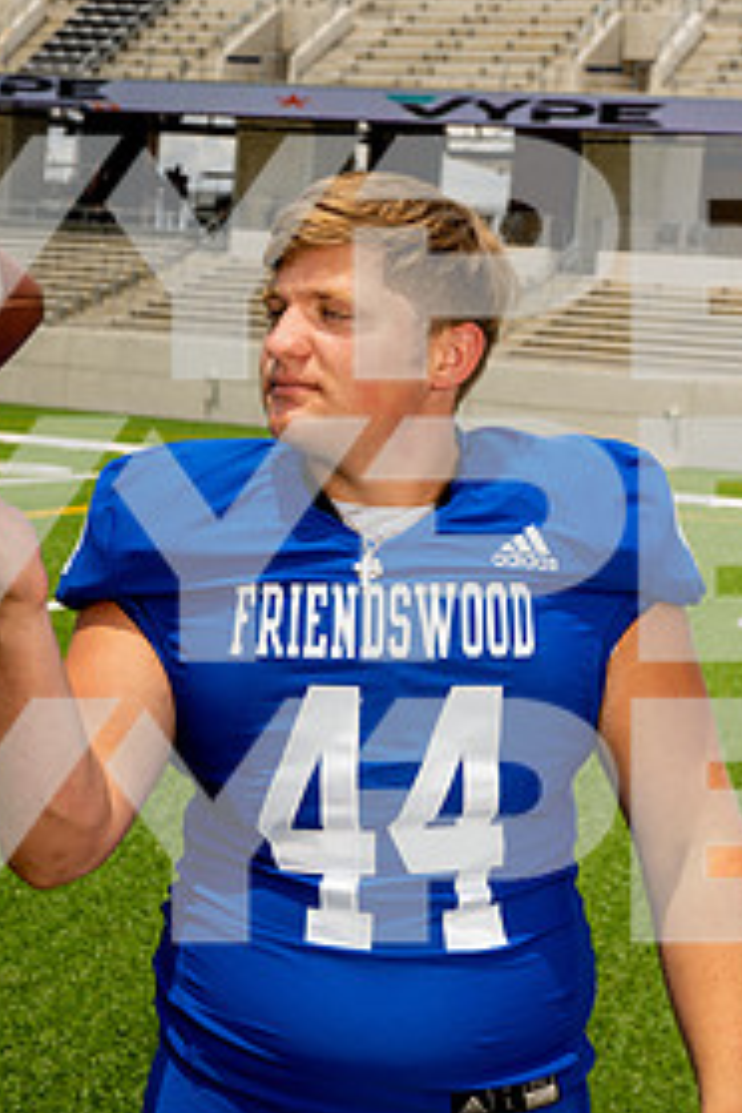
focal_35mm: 84
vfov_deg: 24.2
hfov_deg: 16.3
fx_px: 2597
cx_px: 315
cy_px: 543
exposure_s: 1/250
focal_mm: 52
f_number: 8
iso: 64
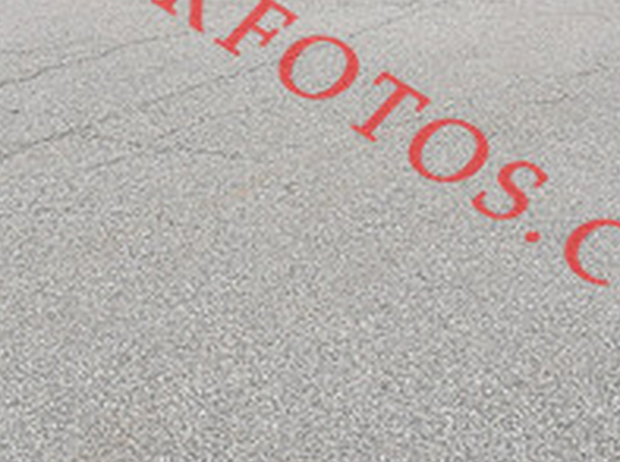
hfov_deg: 18.5
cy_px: 5
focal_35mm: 106
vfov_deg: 13.7
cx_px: 230
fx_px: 1903
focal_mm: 25
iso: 800
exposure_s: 1/200
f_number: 11
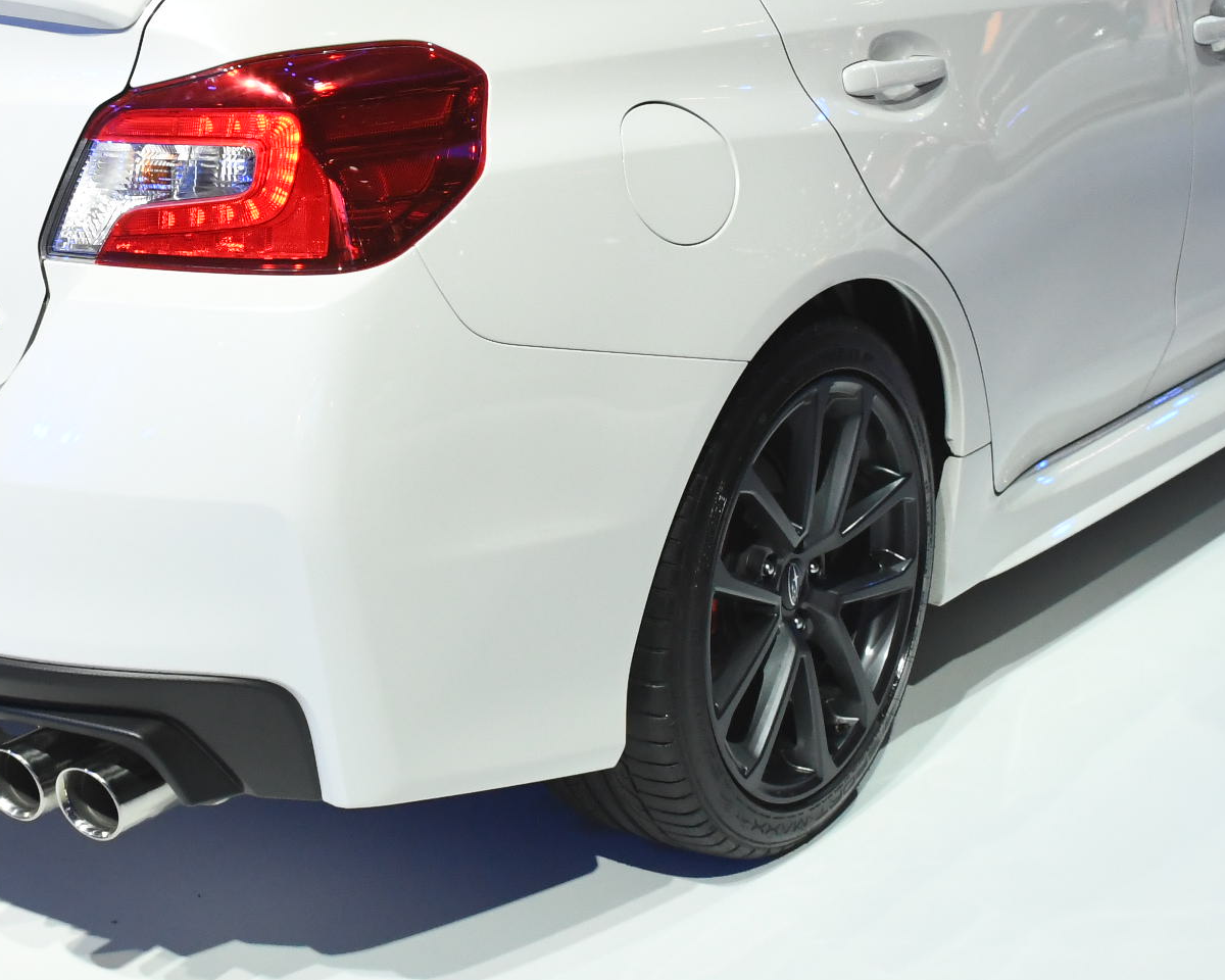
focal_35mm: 74
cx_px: 379
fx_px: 2683
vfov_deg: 20.5
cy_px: 187
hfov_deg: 25.5
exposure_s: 1/100
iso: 2000
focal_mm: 23
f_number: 11
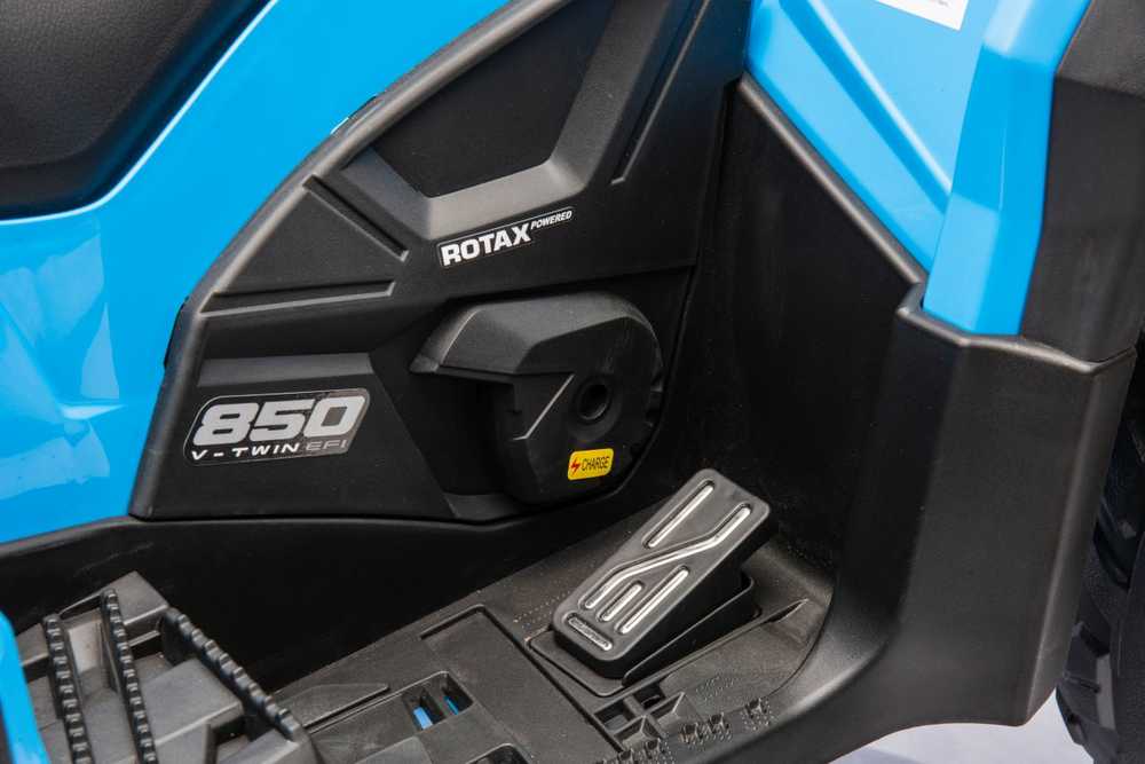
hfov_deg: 20.4
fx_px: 3181
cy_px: 382
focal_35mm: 100
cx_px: 572
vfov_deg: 13.7
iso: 100
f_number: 18
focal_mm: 100
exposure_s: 1/100
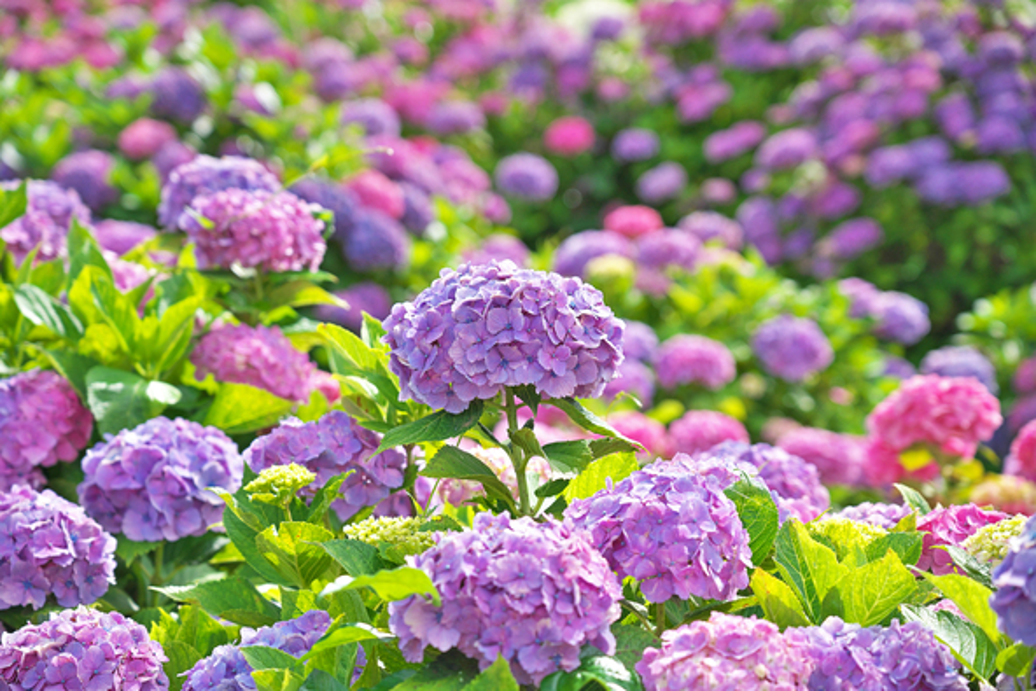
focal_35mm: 84
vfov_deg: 16.3
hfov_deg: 24.2
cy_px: 346
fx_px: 2418
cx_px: 518
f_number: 5
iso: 200
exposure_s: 1/400
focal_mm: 84
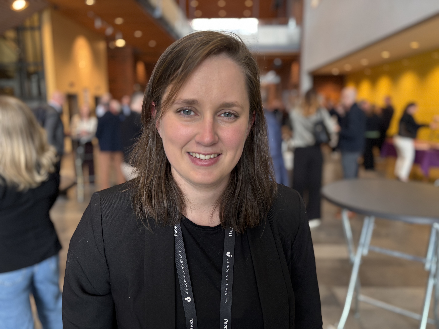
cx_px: 220
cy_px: 164
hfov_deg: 67.3
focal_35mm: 26
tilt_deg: -10.4
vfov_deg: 53.1
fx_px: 330
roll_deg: +0.1
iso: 200
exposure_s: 1/50
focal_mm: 5.96
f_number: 1.6
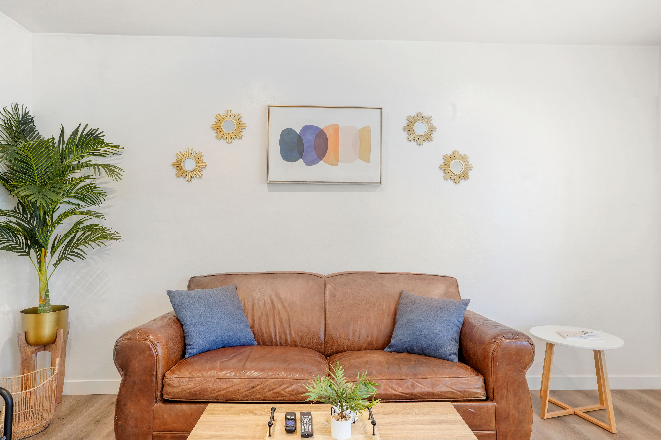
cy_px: 220
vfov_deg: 57.2
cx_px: 330
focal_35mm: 22
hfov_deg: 78.6
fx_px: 404
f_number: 11
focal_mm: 22
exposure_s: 1/1.67
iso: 800
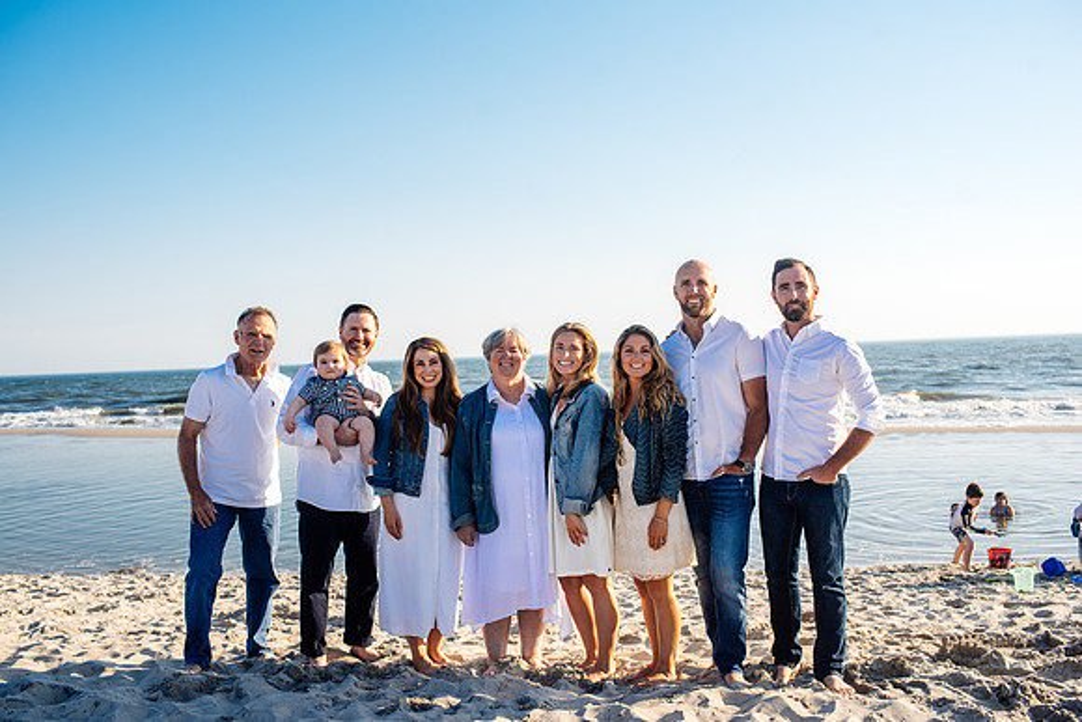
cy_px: 361
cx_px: 541
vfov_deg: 37.9
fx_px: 1052
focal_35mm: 35
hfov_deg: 54.4
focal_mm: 35
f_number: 4.5
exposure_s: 1/1000
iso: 160
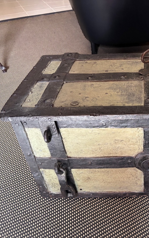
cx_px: 145
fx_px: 240
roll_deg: +0.5
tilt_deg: -39.2
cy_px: 120
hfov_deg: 32.0
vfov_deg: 52.7
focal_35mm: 37
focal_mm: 5.96
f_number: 1.6
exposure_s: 1/50
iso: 200
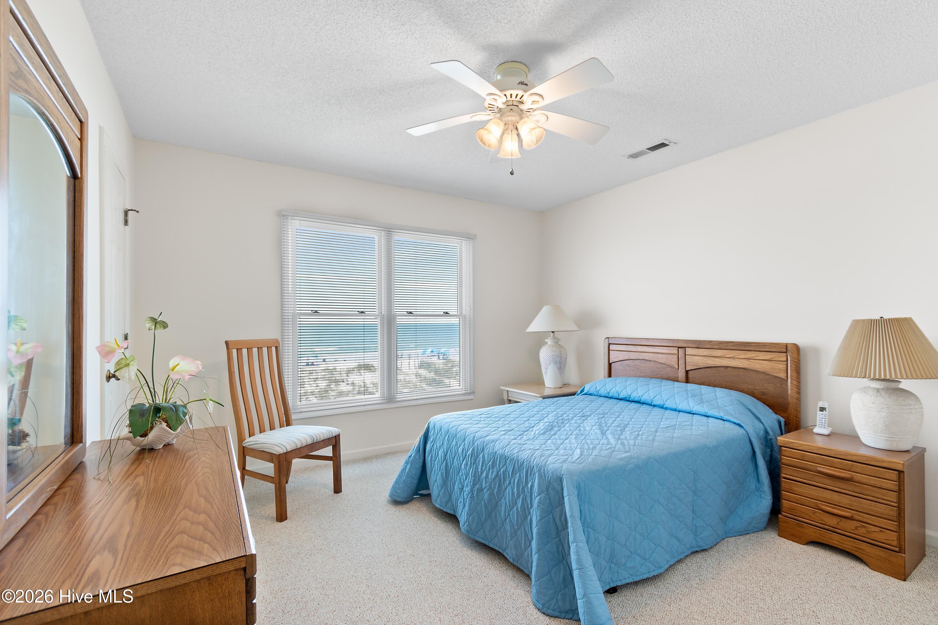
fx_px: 391
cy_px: 312
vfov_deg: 77.3
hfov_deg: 100.4
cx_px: 469
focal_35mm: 15
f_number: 4.5
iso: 100
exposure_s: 1/5
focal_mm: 10
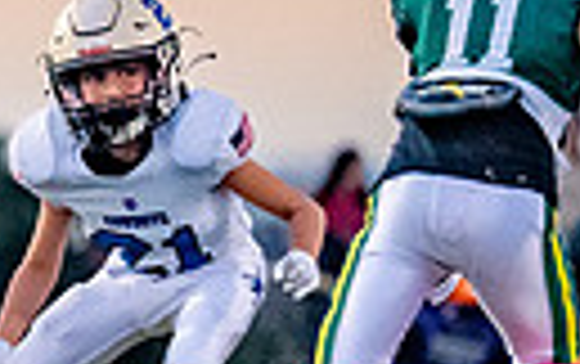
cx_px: -502
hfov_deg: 1.7
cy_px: 339
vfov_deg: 1.1
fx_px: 19310
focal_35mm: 1220
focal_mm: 200
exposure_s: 1/1600
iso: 4000
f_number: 2.8
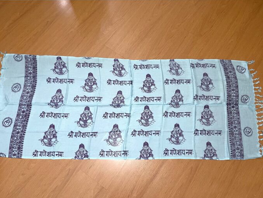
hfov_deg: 65.3
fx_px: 205
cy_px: 102
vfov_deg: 51.4
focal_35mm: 27
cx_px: 130
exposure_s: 1/60
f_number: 1.6
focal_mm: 5.1
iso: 500
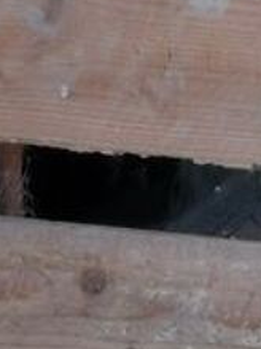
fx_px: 6249
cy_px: 793
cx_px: 463
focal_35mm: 621
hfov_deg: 2.4
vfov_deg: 3.2
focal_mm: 7.48
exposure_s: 1/50
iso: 50
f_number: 2.4
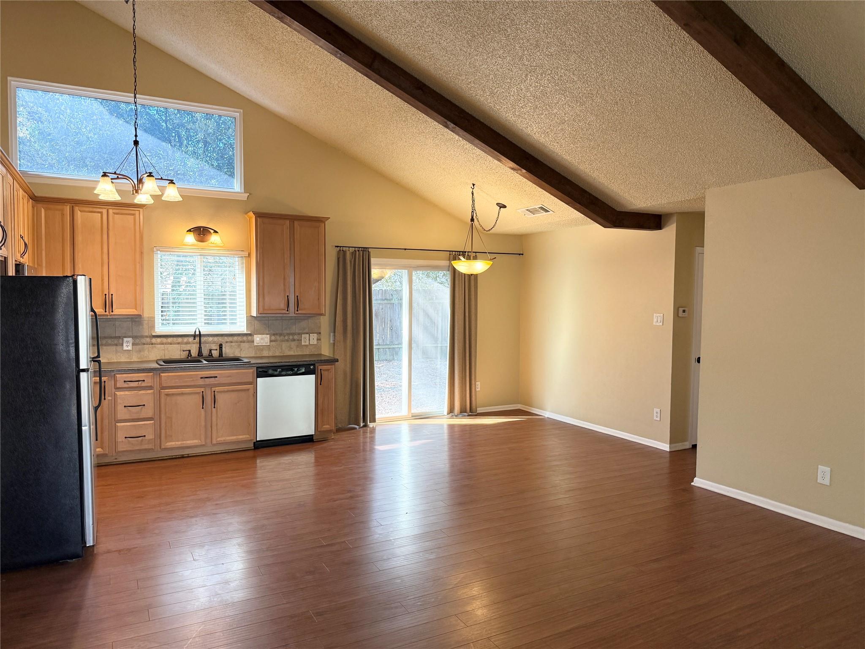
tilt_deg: -2.5
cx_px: 432
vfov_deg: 56.8
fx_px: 600
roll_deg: -1.0
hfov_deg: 71.6
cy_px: 324
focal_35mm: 24
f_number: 1.78
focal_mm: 6.76
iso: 200
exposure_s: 1/120
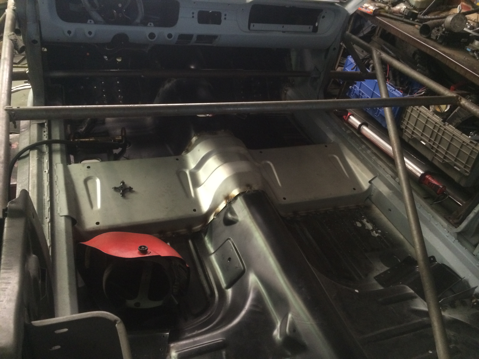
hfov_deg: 60.0
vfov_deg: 46.8
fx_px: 415
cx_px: 240
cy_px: 180
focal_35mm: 30
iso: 320
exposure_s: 1/15
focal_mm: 4.12
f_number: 2.2
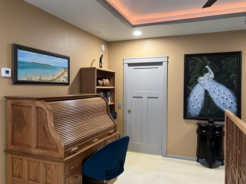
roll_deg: -0.2
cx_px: 123
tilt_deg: -0.1
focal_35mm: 28
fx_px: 199
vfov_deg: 49.7
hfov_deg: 63.4
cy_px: 92
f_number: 1.8
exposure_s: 1/60
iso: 320
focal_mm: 3.99
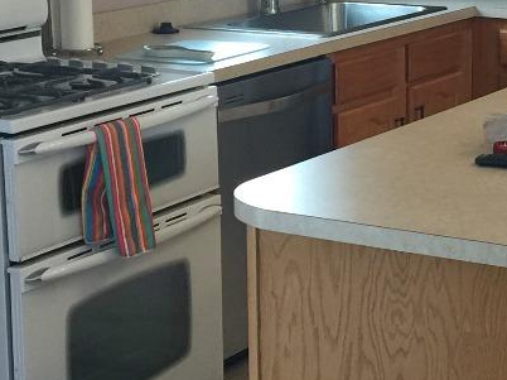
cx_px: 385
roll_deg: -1.0
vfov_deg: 14.1
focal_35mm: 104
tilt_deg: -8.9
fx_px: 1522
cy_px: 68
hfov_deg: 18.8
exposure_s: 1/30
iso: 50
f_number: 2.2
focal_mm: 4.15
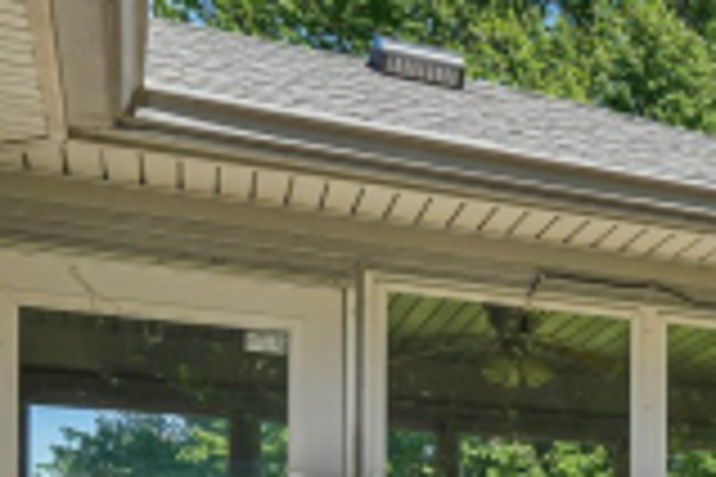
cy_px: 626
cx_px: 1301
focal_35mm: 80
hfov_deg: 19.1
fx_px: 1591
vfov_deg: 16.1
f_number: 8
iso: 100
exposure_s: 1/160
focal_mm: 17
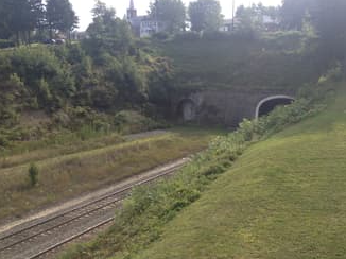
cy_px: 148
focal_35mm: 43
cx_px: 208
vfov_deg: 33.5
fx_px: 429
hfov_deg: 43.7
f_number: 2.4
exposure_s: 1/717
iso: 50
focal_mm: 4.28
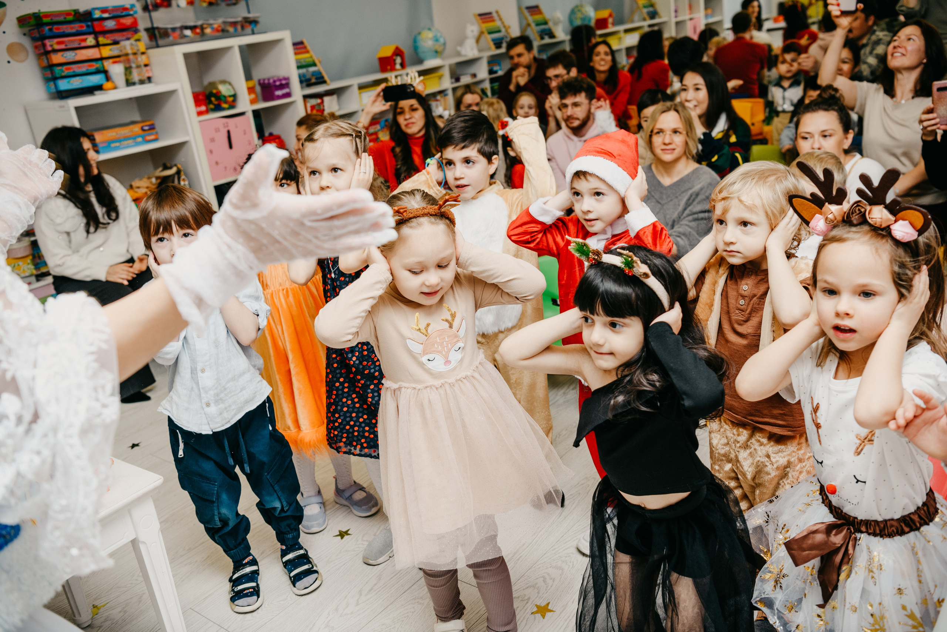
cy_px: 316
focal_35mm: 32
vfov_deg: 41.1
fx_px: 842
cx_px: 474
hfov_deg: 58.7
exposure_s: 1/160
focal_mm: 32
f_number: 4
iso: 250
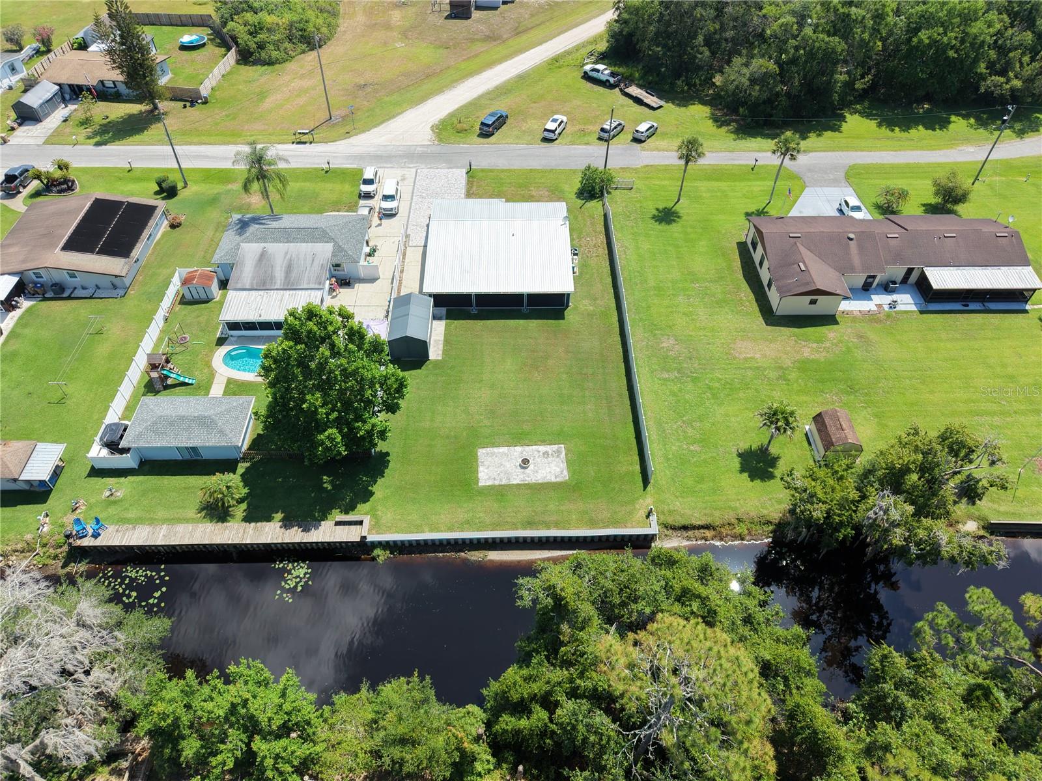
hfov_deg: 71.6
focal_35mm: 24
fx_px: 722
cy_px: 390
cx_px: 521
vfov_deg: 56.8
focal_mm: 8.67
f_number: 1.8
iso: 340
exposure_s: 1/4000
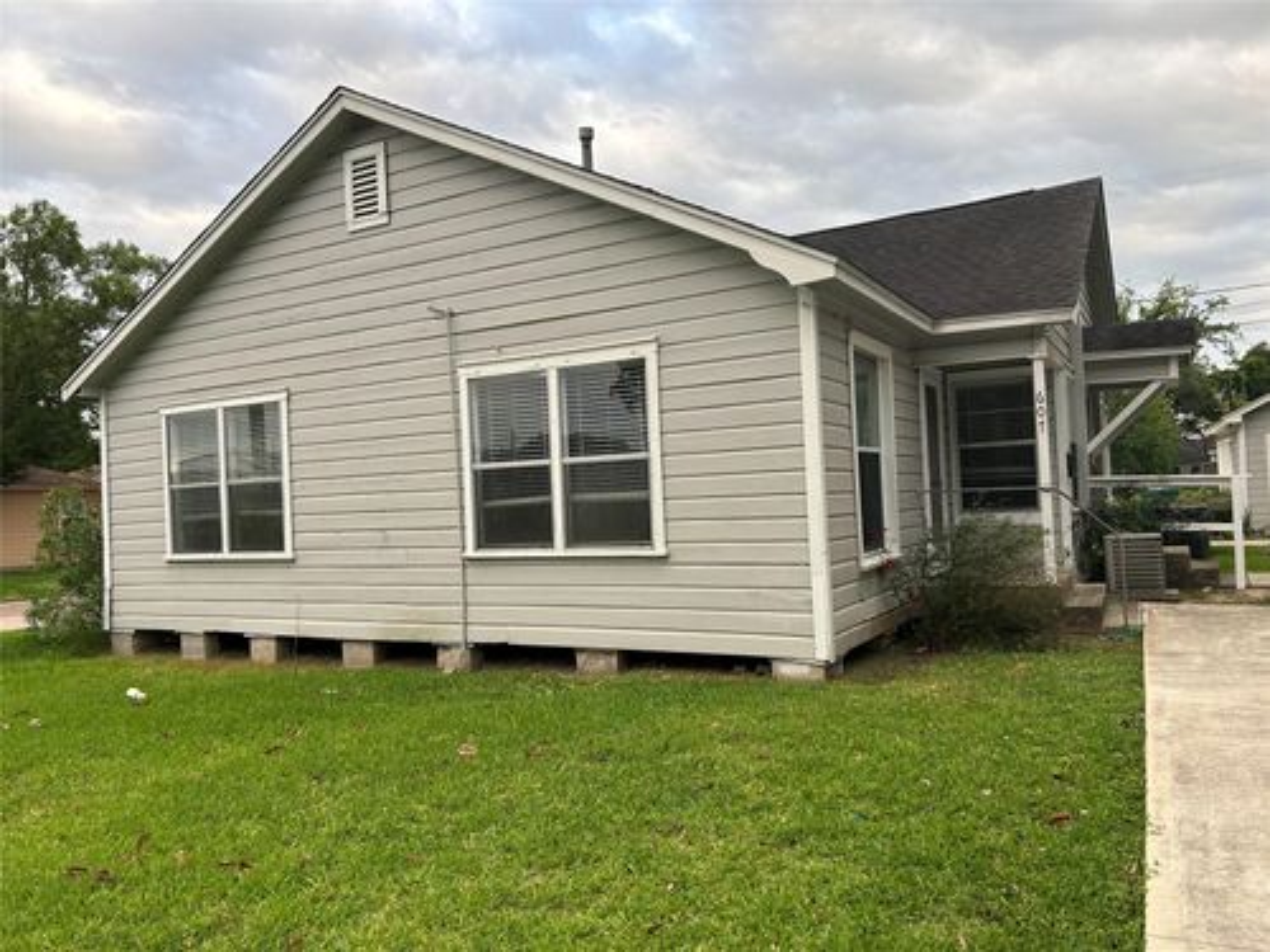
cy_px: 476
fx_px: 954
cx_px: 635
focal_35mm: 26
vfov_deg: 53.1
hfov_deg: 67.3
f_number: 1.5
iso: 50
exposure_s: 1/370
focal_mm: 5.7
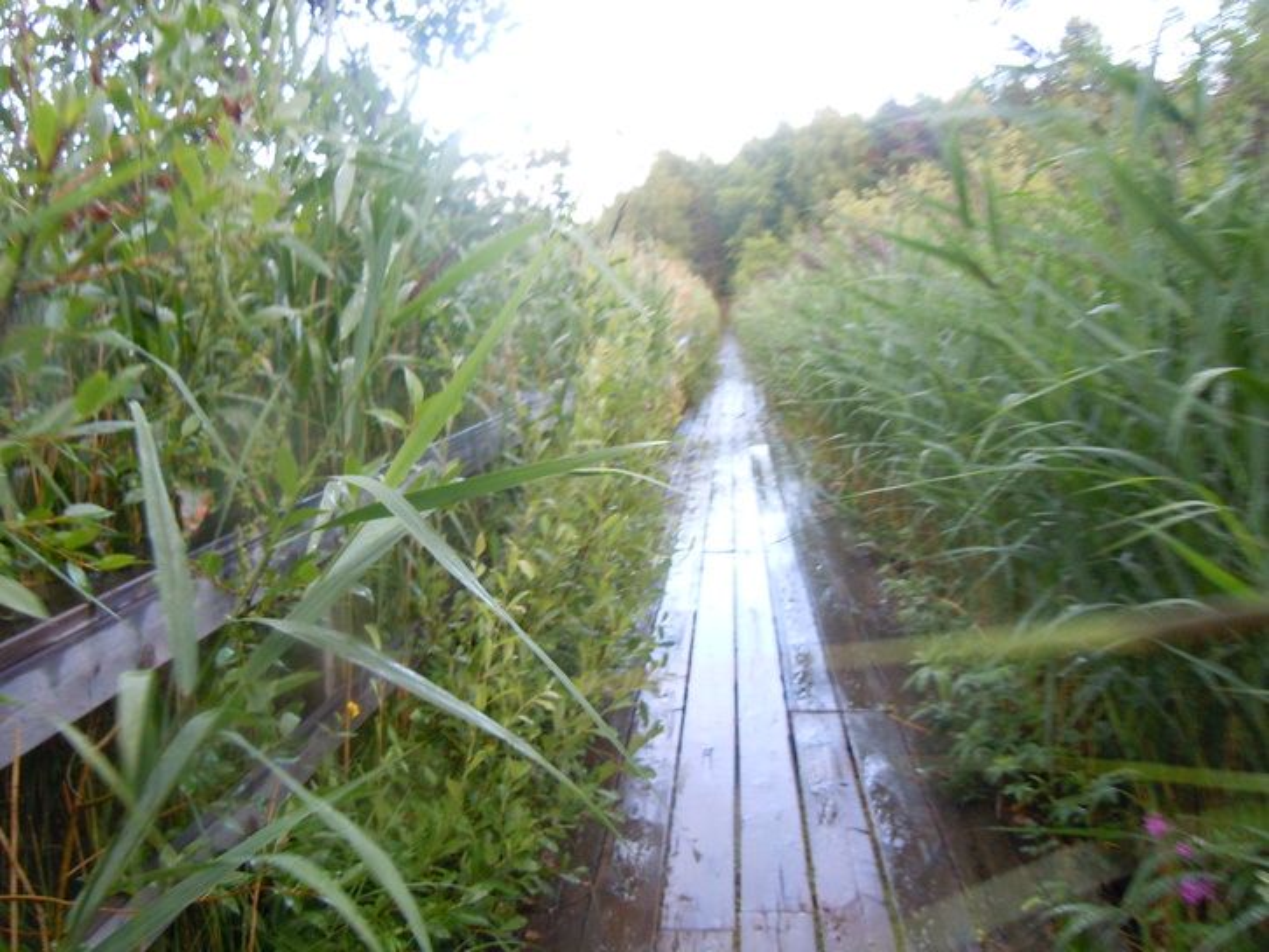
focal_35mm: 30
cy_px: 476
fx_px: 1100
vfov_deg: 46.8
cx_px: 634
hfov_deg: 60.0
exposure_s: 1/125
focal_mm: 5.4
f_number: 3.5
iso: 500
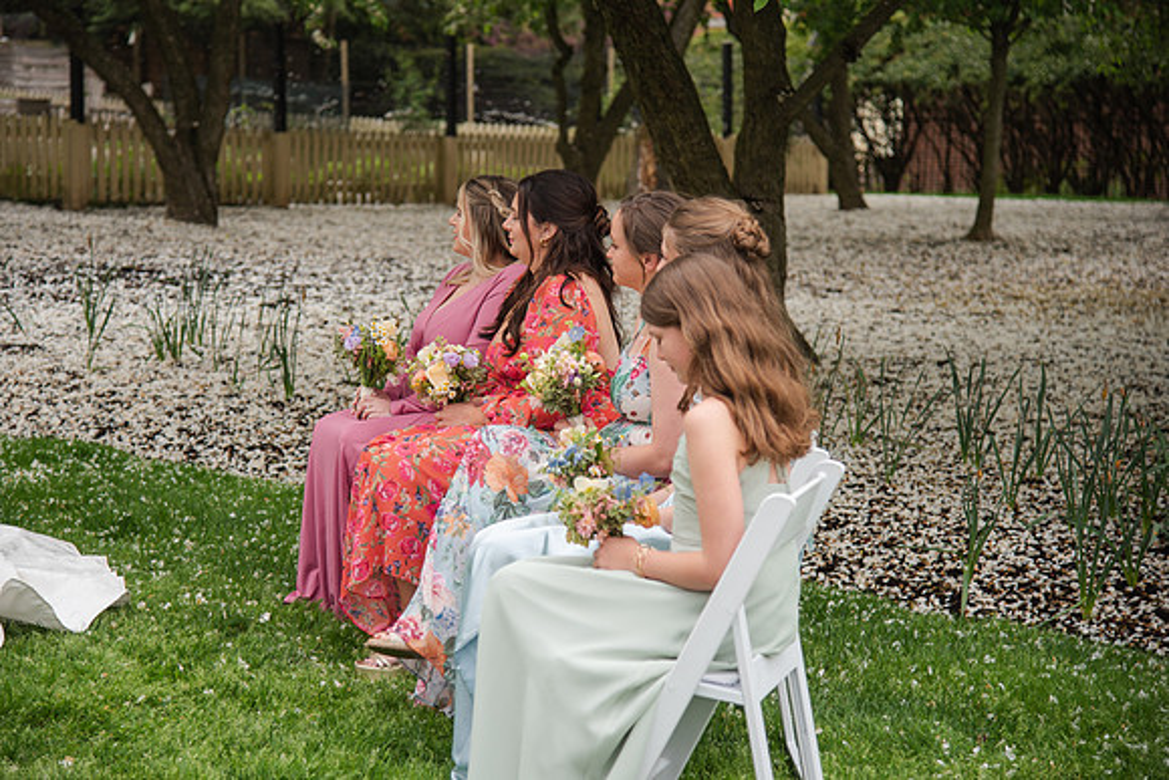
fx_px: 2698
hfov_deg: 24.4
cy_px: 365
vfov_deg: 16.4
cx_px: 546
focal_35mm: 83
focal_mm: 78
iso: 100
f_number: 4
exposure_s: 1/400
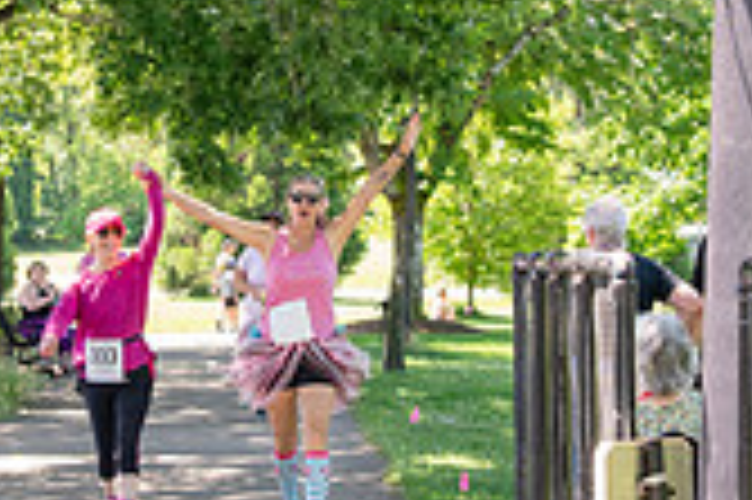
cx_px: 284
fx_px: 3255
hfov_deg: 13.2
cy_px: 180
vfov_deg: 8.8
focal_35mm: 156
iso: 500
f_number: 4
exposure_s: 1/400
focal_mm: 30
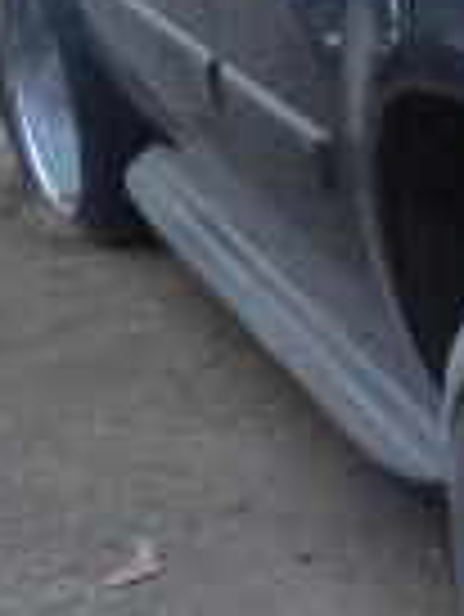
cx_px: 1248
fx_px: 1999
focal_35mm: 112
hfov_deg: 10.6
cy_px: 9
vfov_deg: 17.2
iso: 461
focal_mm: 4.3
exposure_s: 1/17
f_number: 3.2
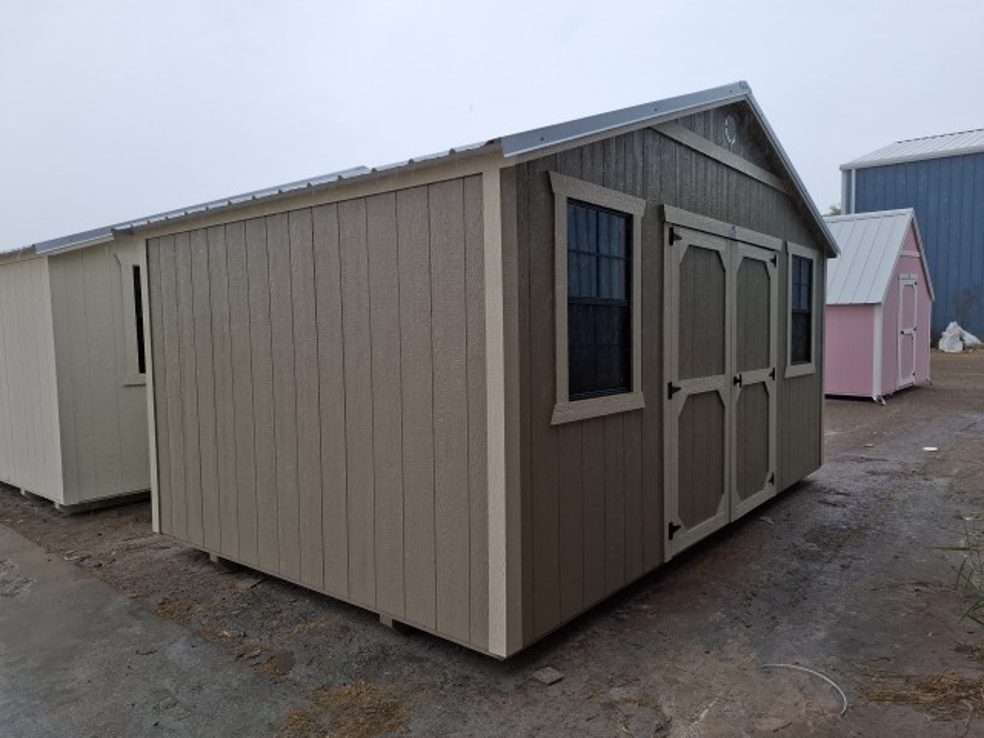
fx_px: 654
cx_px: 492
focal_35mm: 23
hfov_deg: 73.9
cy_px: 369
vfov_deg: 58.9
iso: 50
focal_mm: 5.54
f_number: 1.8
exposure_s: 1/328
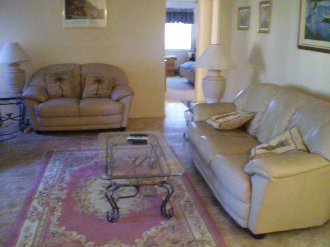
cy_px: 124
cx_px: 165
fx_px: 343
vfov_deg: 39.7
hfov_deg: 51.4
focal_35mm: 36
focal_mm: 6.3
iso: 500
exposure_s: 1/15
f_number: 3.1
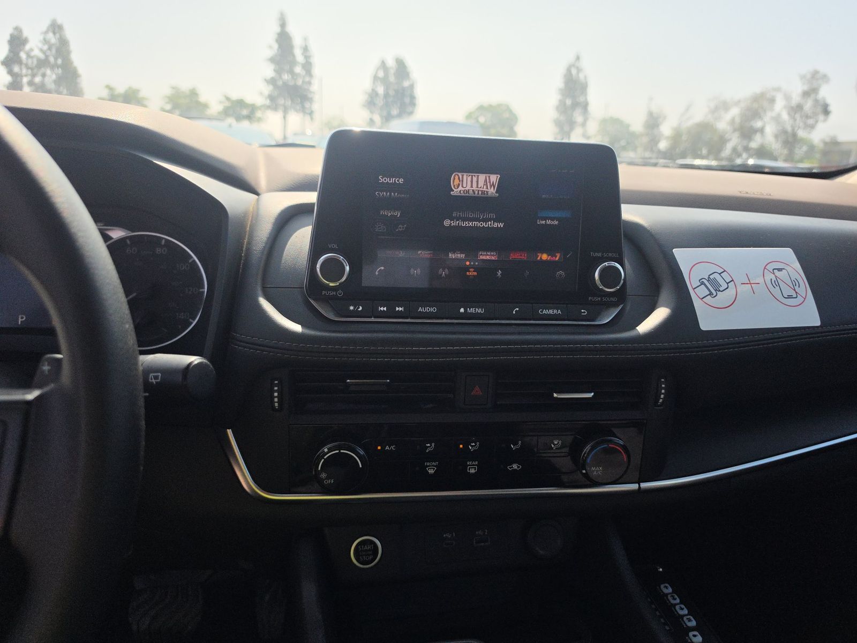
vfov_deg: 58.9
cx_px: 428
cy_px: 322
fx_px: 569
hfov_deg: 73.9
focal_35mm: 23
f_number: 1.4
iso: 63
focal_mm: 6.5
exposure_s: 1/4765
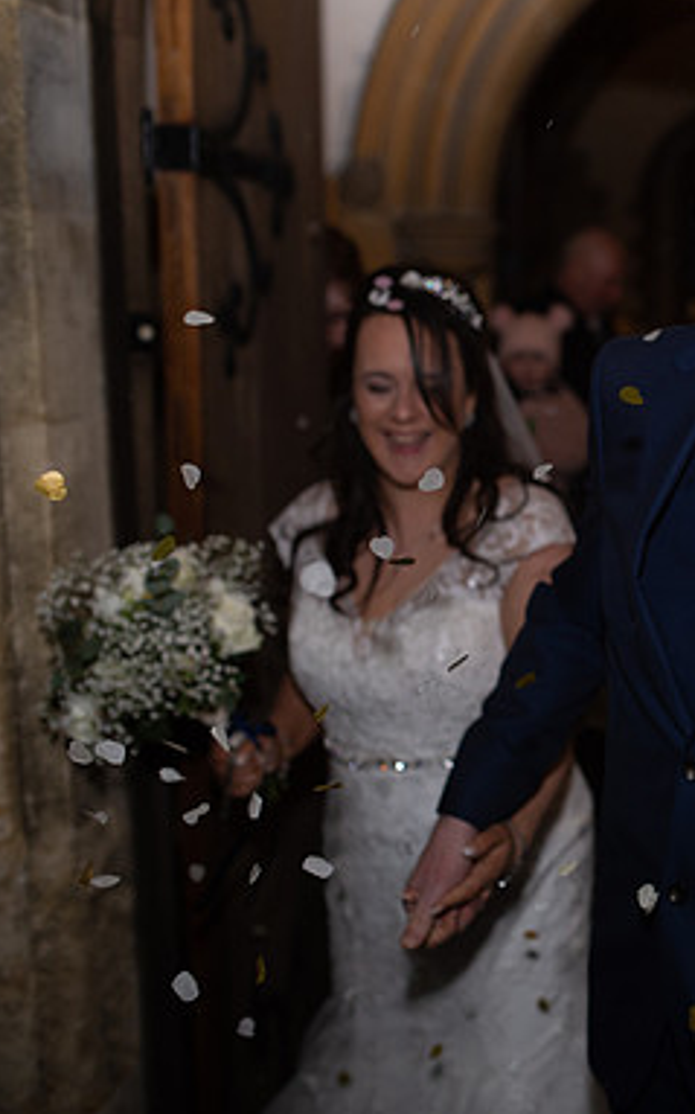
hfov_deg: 22.4
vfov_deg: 37.5
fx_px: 1638
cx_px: 797
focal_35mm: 54
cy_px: 556
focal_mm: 35
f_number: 2.5
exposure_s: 1/400
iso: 640
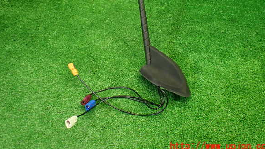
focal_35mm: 34
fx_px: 239
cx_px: 136
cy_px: 49
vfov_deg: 34.3
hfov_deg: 58.0
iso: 500
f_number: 2.3
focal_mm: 5.4
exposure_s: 1/125
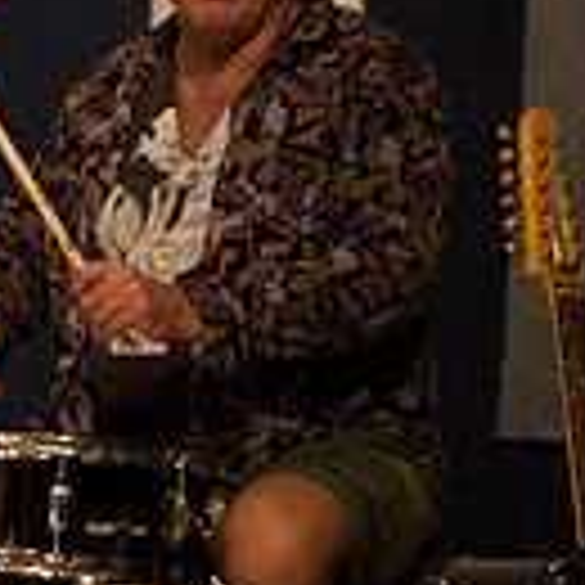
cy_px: 259
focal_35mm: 171
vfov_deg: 10.2
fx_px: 3269
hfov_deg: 9.8
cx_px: -414
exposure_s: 1/40
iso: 1600
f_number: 1.4
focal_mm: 30
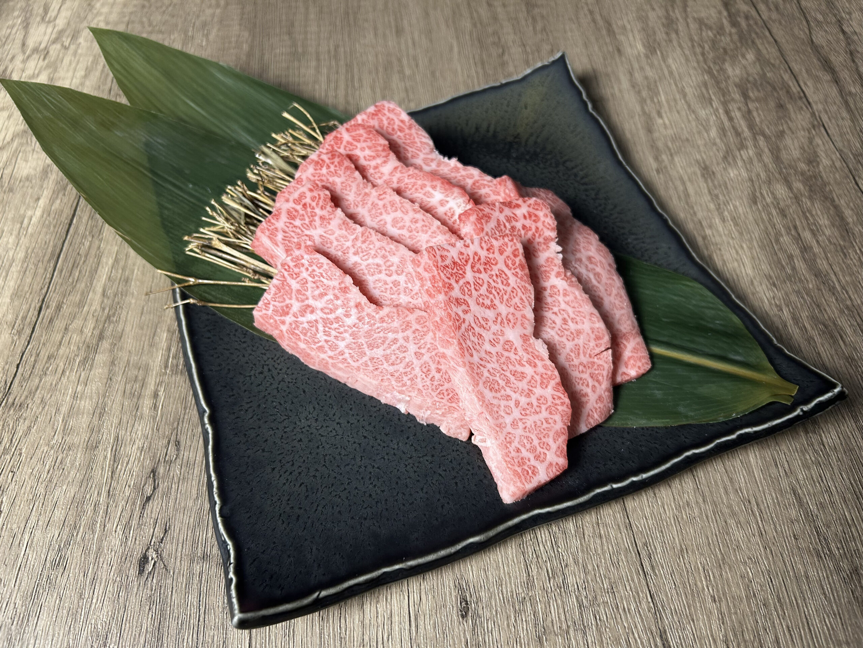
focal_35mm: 26
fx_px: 648
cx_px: 432
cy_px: 324
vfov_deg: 53.1
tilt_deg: -56.3
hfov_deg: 67.3
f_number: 1.5
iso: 100
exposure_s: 1/60
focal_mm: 5.7
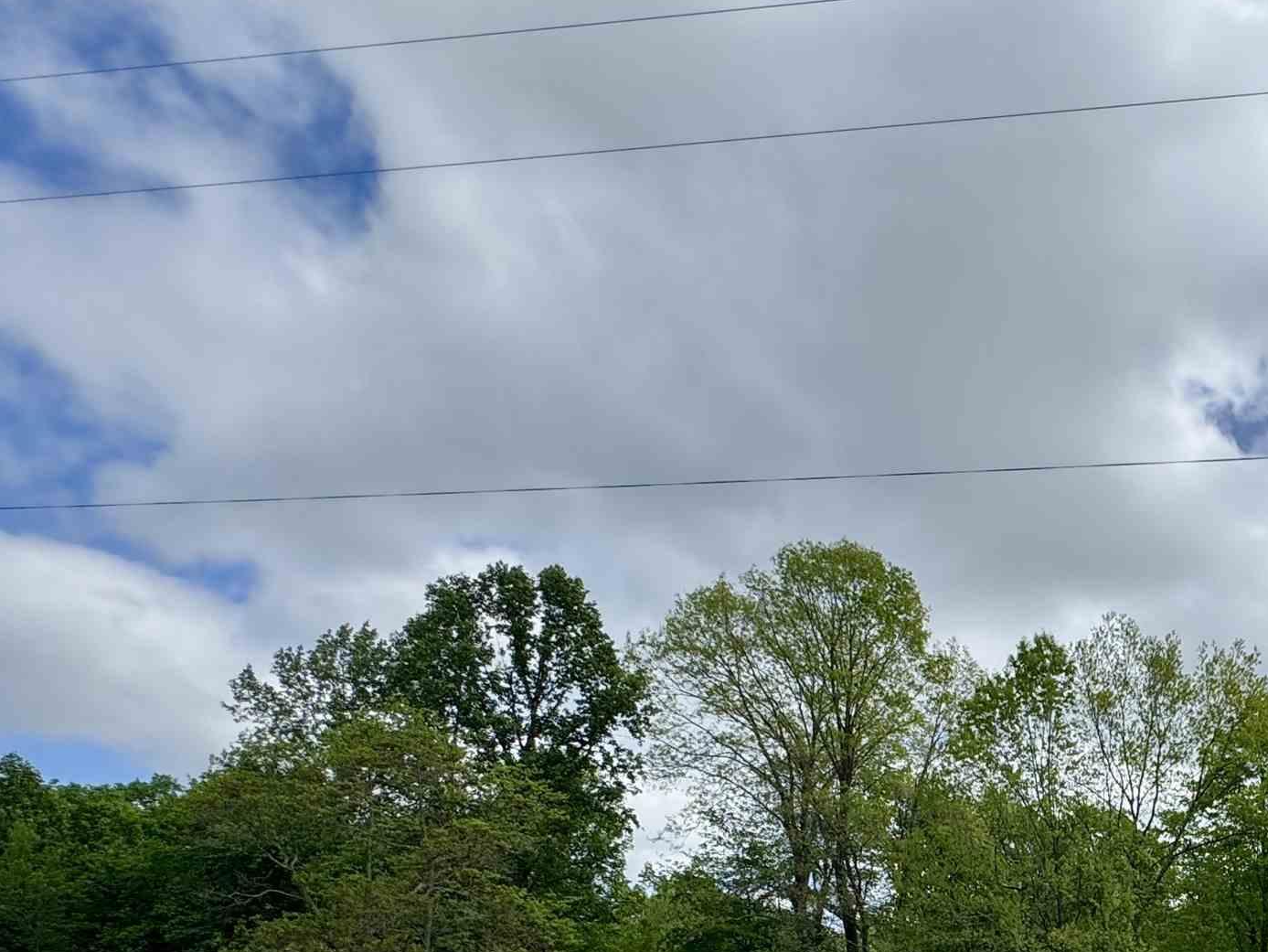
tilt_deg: +4.0
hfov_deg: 46.8
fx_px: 1136
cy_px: 972
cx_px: 1316
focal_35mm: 31
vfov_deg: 39.5
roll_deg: +0.6
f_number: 2.2
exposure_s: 1/1637
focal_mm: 2.22
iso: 50
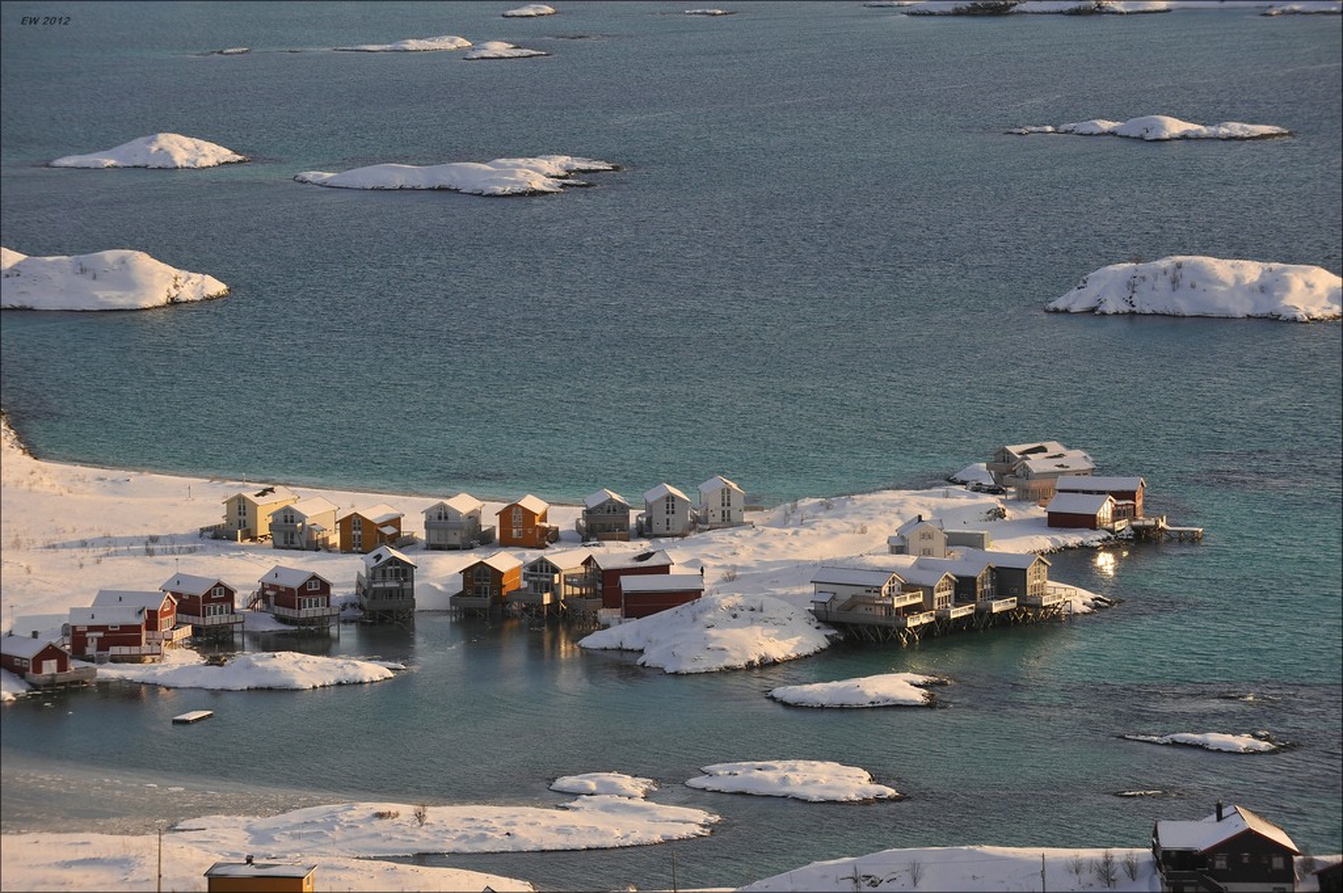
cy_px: 446
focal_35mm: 180
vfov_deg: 7.6
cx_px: 672
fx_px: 6709
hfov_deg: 11.4
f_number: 7.1
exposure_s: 1/640
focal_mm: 180
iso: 200
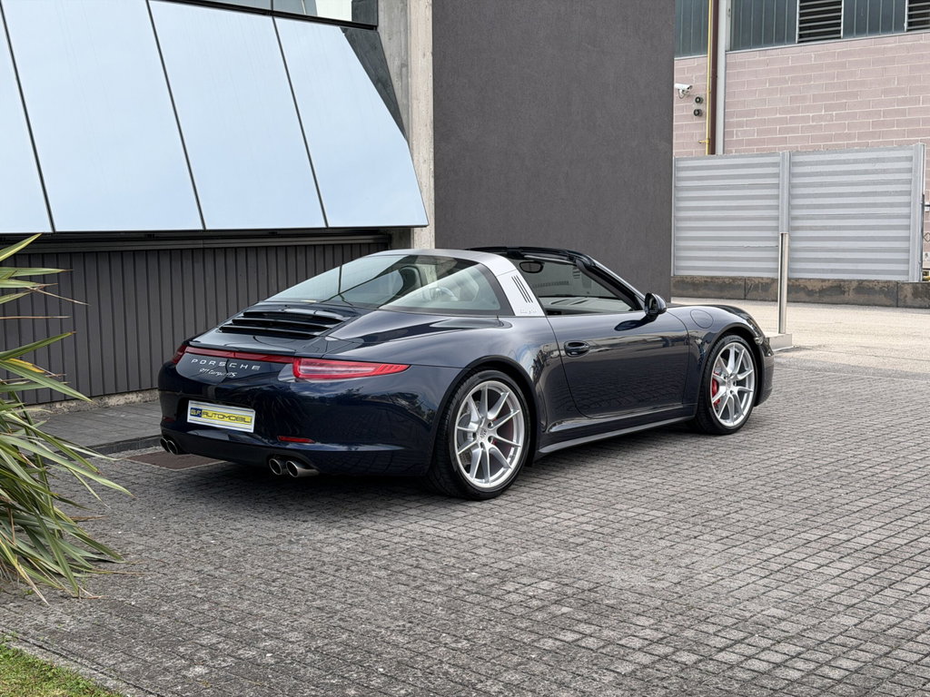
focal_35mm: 48
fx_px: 1290
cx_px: 465
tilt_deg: -6.3
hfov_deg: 39.7
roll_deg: +0.4
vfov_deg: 30.3
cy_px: 348
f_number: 1.78
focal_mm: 6.76
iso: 64
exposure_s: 1/1055
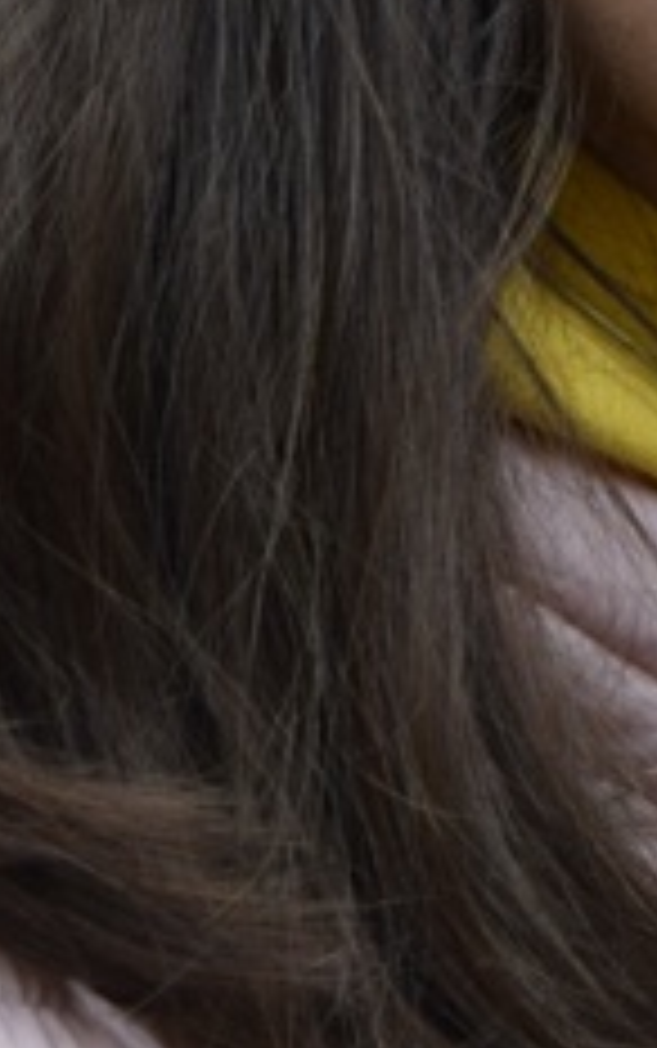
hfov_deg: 4.8
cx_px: 1071
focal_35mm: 271
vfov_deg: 7.7
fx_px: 7739
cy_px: -279
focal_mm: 55
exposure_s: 1/250
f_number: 9
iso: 1000
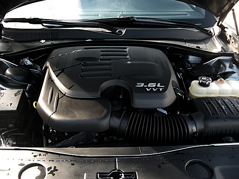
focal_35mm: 39
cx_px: 115
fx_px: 269
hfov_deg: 47.9
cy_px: 91
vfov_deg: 36.8
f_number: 2.8
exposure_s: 1/80
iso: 100
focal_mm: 6.3
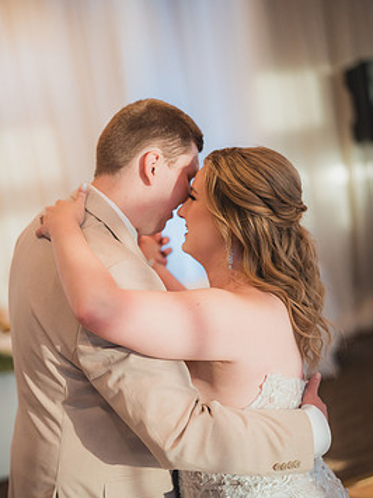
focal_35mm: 61
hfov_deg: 24.0
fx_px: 877
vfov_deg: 31.7
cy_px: 272
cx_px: 174
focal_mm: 50
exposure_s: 1/1250
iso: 1250
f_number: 1.4
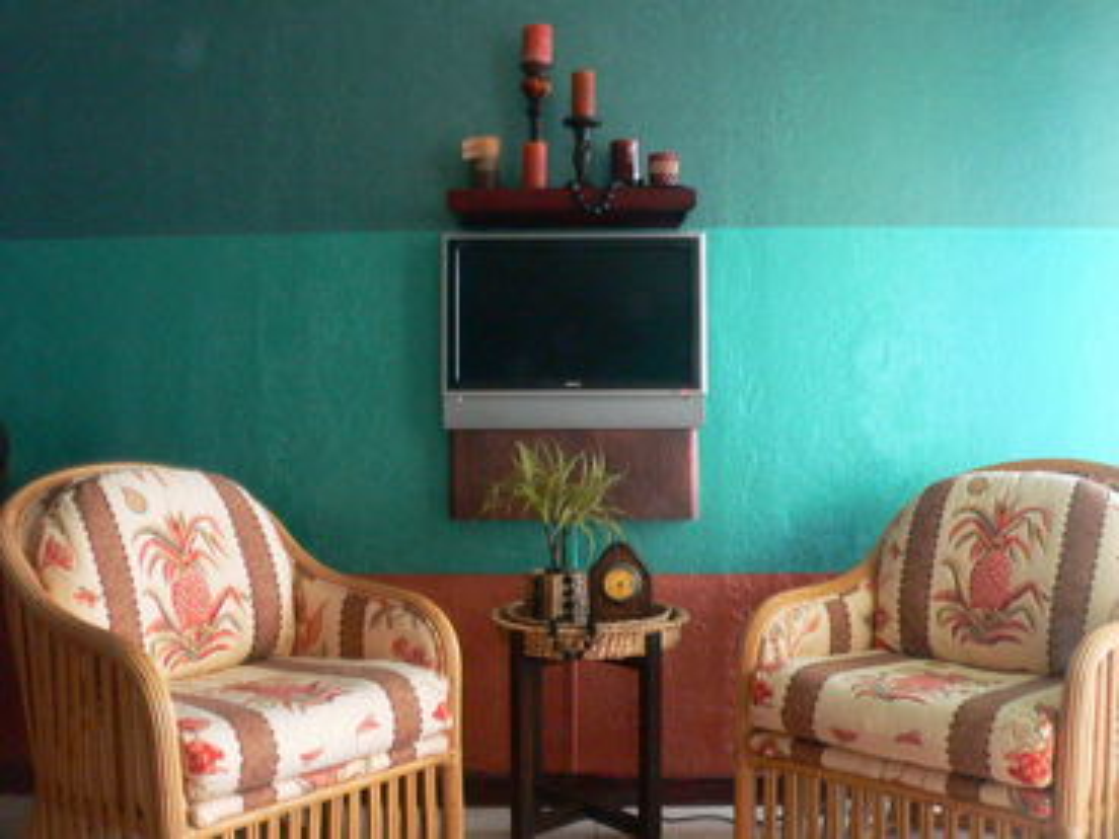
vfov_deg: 39.7
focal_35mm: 36
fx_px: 1164
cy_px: 420
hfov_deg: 51.4
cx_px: 560
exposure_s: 1/4
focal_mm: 6
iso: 400
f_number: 5.2
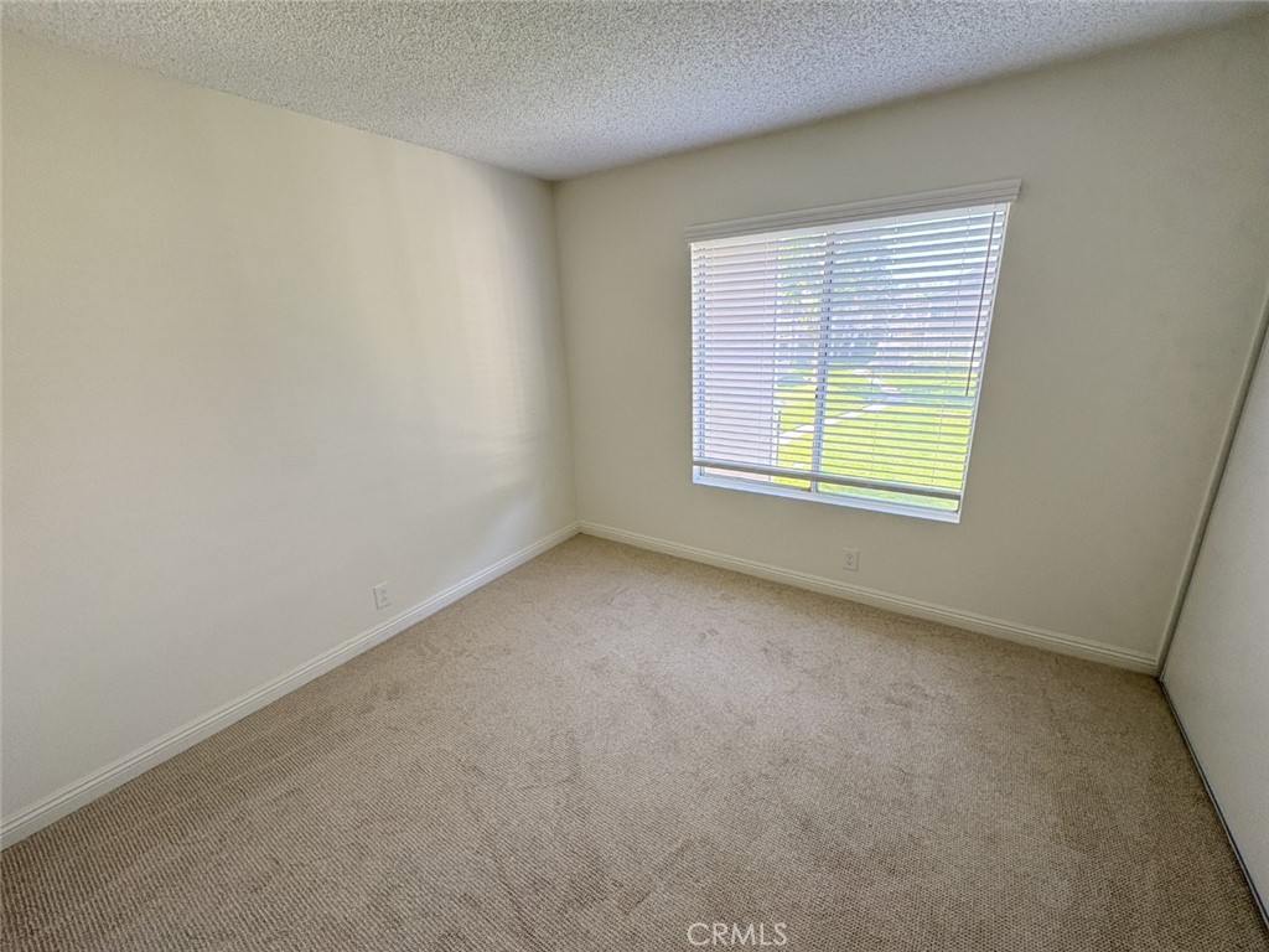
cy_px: 476
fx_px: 513
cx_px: 634
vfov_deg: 85.7
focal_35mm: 14
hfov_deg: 102.1
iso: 250
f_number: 2.2
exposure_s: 1/72
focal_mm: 2.22
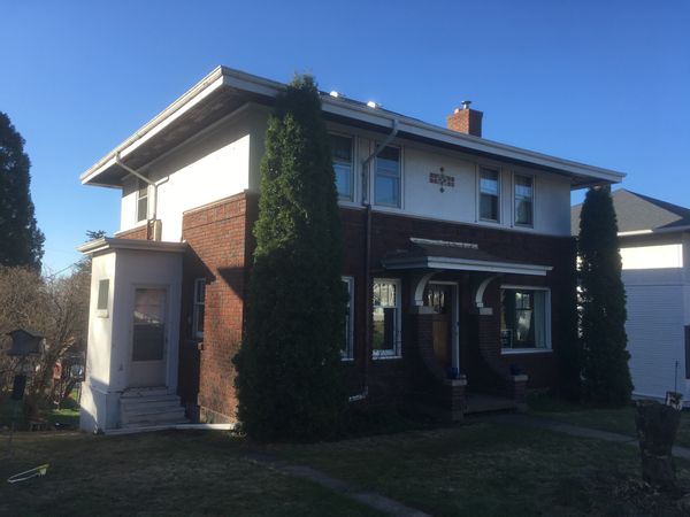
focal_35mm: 29
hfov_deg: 61.7
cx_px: 345
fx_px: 578
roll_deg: -1.3
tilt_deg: +4.9
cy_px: 258
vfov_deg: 48.2
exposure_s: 1/674
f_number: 2.2
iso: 25
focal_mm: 4.15
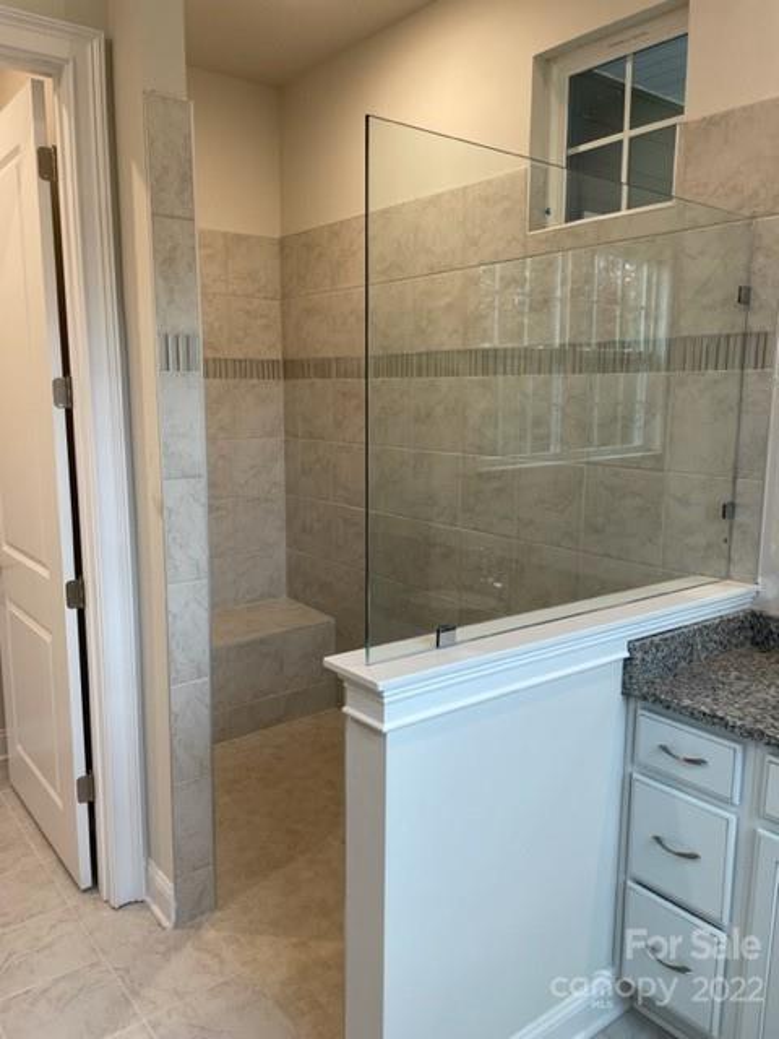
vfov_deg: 67.3
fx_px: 780
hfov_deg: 53.1
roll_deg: +0.7
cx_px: 390
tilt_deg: -7.2
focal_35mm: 26
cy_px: 520
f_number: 1.6
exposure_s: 1/60
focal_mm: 4.2
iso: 64
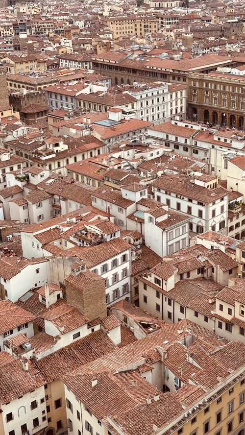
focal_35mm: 53
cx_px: 147
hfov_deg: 22.6
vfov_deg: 39.2
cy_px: 217
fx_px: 612
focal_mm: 6.86
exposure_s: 1/651
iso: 64
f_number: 1.78
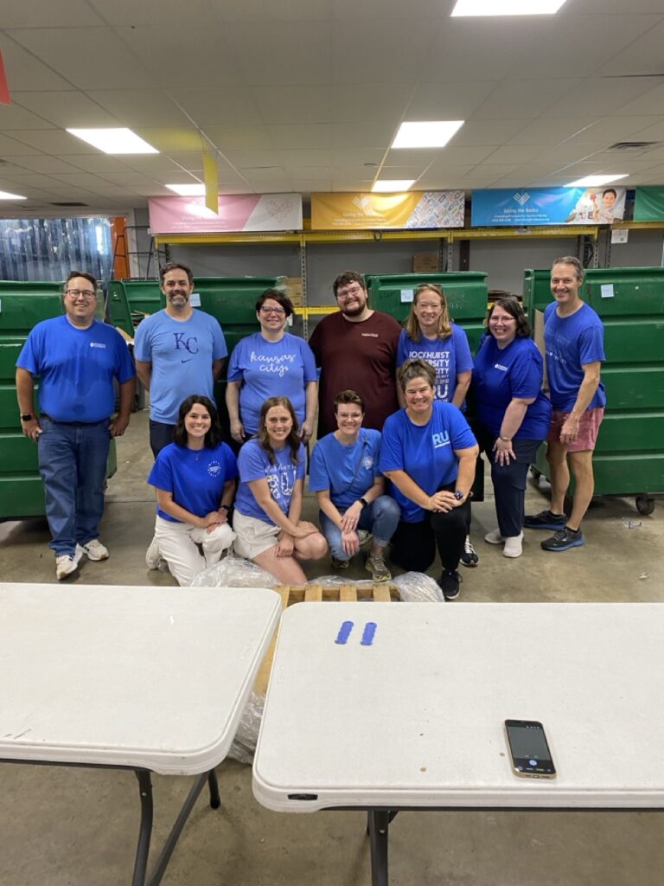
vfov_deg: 67.3
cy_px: 443
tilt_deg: -10.7
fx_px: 665
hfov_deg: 53.1
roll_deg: +1.6
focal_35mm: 26
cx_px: 332
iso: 125
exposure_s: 1/60
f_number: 1.8
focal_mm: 4.25
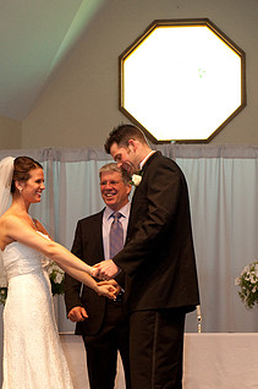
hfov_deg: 13.8
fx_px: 1068
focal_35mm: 99
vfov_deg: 20.6
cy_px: 236
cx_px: 106
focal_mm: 70
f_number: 5.6
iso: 2000
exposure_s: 1/100
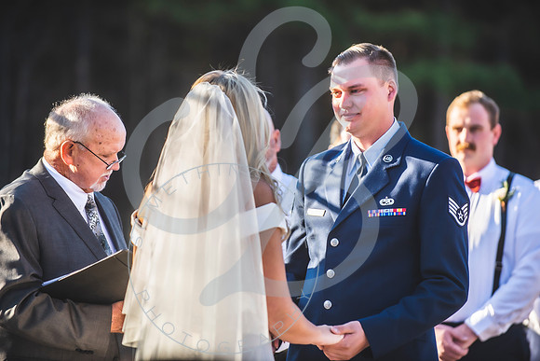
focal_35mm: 200
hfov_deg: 10.3
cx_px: 270
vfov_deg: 6.9
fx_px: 3001
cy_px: 180
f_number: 2.8
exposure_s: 1/1000
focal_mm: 200
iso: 200
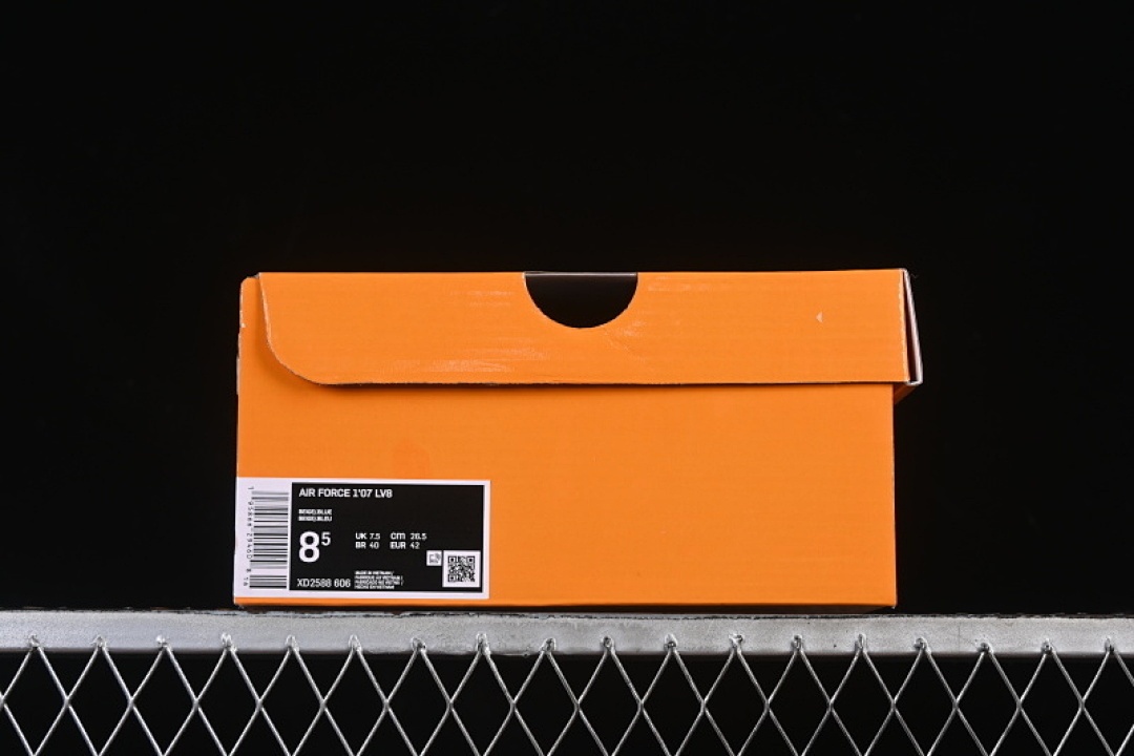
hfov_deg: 27.0
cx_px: 567
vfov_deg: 18.2
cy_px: 378
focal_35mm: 75
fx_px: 2362
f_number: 8
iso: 160
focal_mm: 50
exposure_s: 1/80
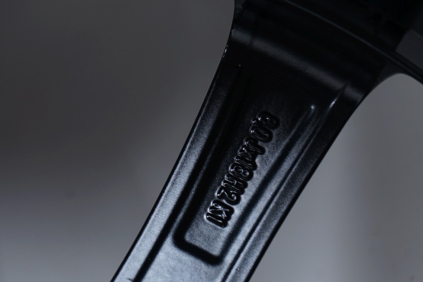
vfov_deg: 12.2
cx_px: 119
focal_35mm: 112
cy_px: 135
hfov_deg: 18.2
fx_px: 1316
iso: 200
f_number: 7.1
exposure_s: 1/125
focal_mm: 58
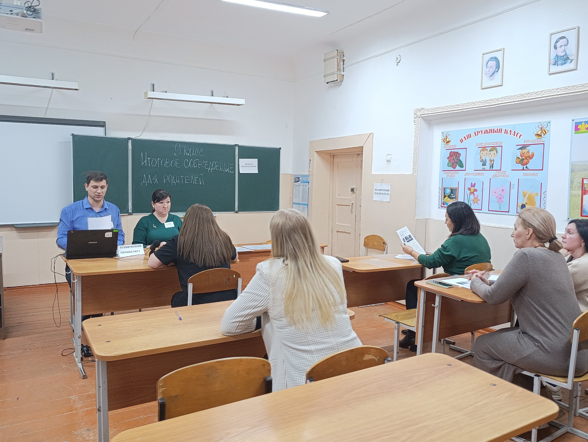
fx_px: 476
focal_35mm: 28
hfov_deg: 63.4
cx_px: 294
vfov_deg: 49.9
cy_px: 221
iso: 720
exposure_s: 1/100
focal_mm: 6.11
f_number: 1.65
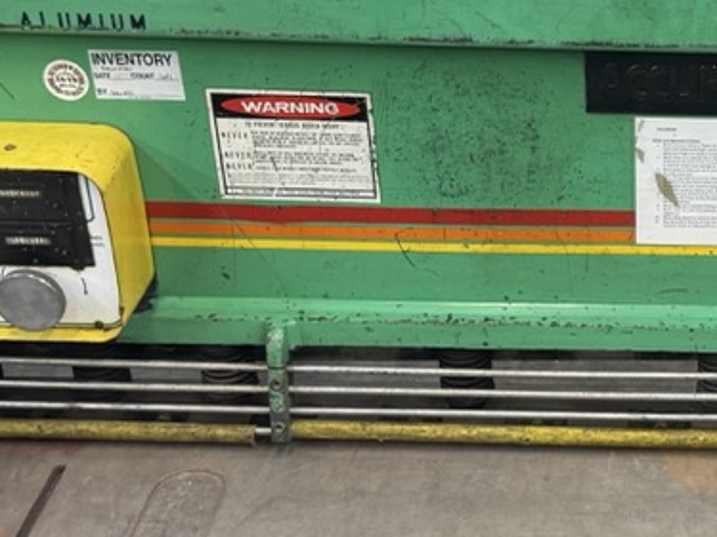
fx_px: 1698
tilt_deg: -31.1
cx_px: 715
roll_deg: -1.2
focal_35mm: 82
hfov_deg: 22.9
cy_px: 277
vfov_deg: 18.0
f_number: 1.78
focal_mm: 6.76
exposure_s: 1/60
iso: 125
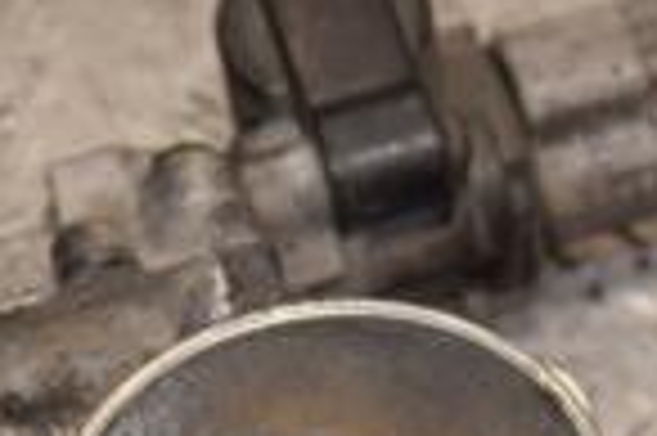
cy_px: 674
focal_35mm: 277
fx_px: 5050
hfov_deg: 7.4
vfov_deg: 4.9
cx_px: 162
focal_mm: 45
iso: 800
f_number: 6.3
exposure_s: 1/200
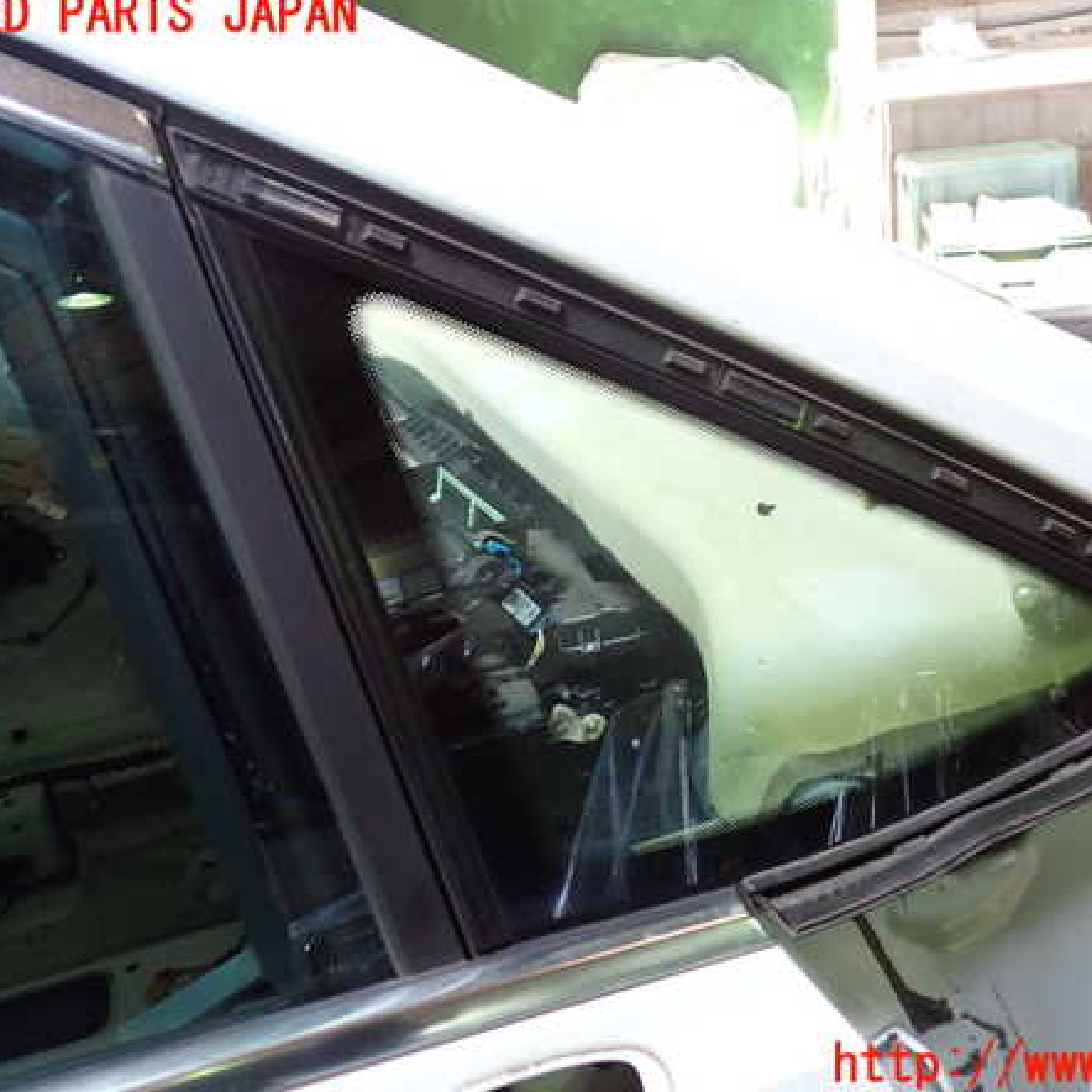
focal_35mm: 36
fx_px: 1285
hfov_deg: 45.8
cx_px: 650
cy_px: 541
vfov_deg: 46.0
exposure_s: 1/30
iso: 200
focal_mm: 5.4
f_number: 2.3
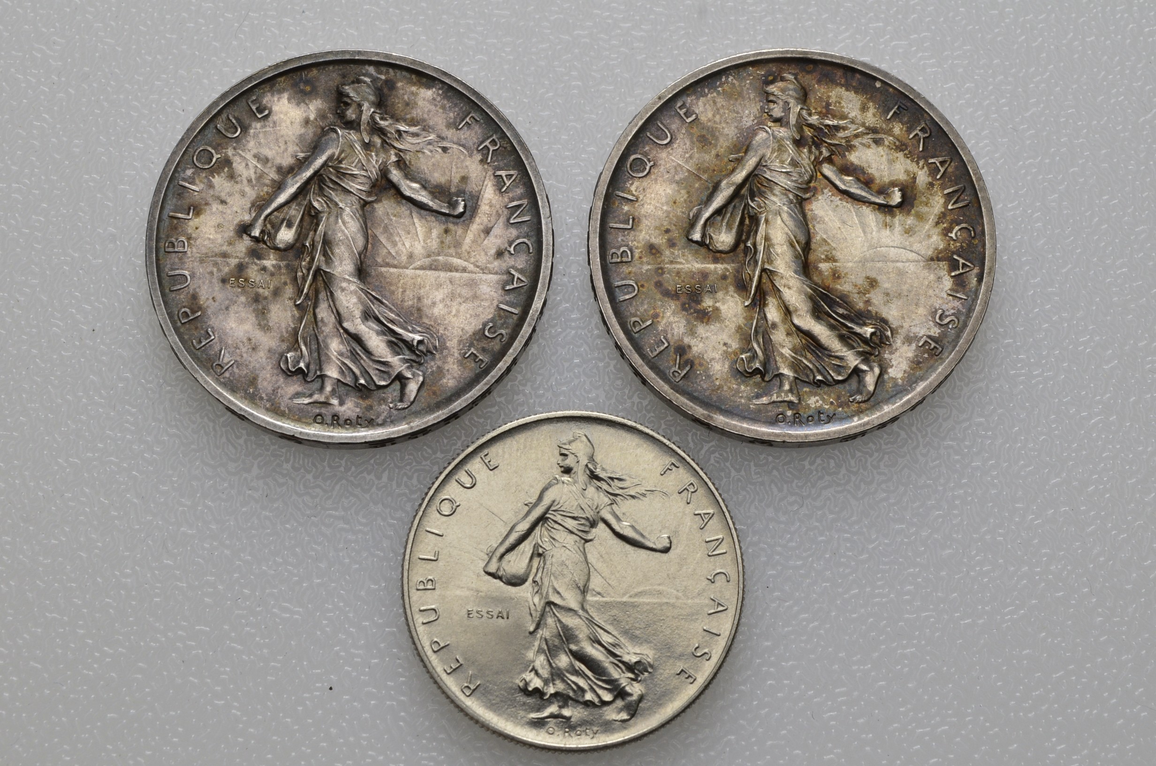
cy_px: 383
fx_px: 2644
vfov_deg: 16.5
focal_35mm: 82
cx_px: 578
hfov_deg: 24.7
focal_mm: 55
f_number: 14
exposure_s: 1/250
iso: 400
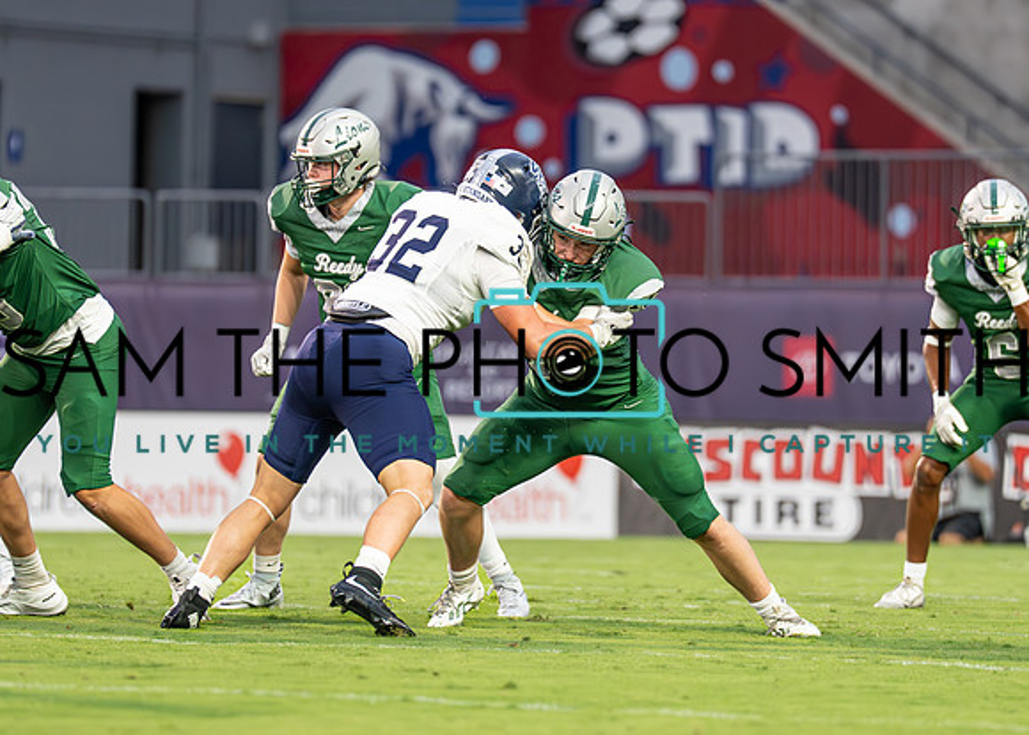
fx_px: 10758
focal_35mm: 368
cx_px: 563
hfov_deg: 5.5
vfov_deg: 3.9
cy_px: 313
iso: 2000
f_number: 2.8
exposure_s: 1/1250
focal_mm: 200
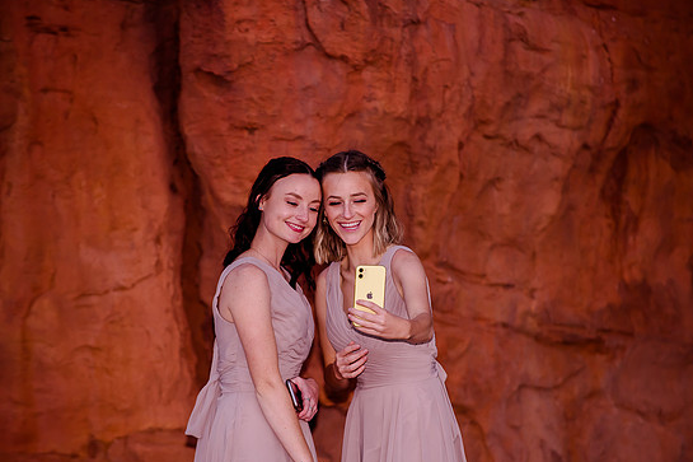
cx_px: 348
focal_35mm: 213
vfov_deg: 6.4
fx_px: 4099
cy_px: 237
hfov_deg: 9.7
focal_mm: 200
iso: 500
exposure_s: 1/500
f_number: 4
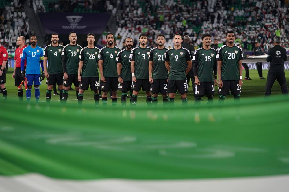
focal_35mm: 120
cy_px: 96
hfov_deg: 17.1
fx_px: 963
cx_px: 144
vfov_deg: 11.4
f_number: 2.8
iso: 1250
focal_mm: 120
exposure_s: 1/1250
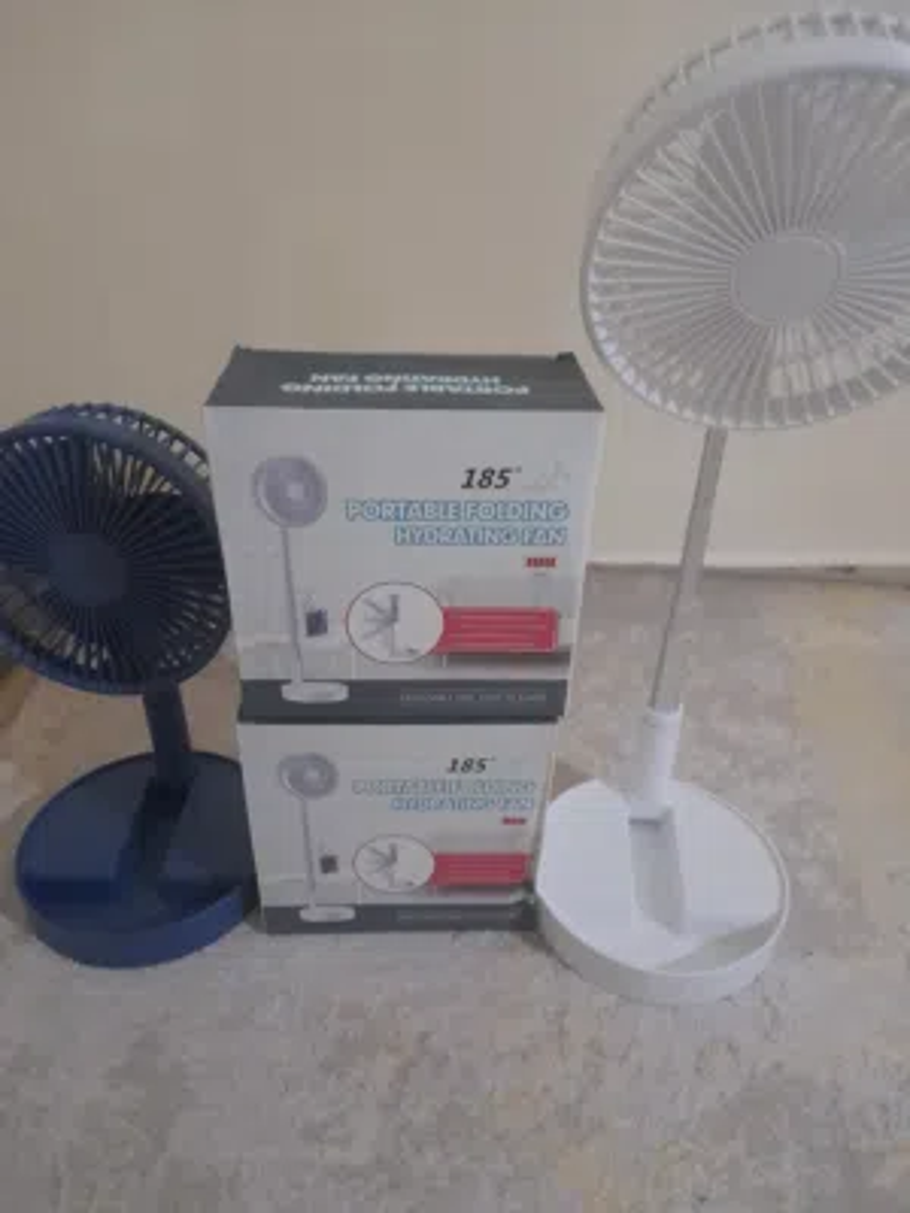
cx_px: 455
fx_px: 876
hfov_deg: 54.9
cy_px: 606
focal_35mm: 25
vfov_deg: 69.4
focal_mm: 4.6
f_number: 2
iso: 1000
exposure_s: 1/20
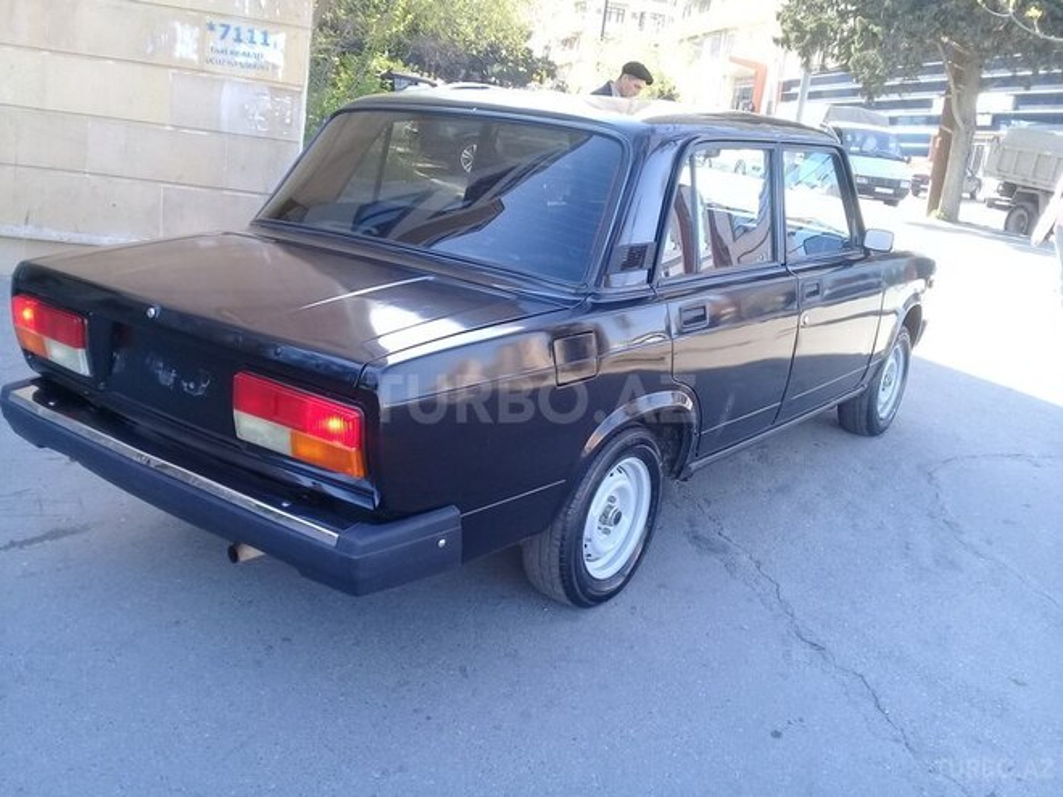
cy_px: 398
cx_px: 532
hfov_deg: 58.4
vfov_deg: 45.4
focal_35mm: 31
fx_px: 952
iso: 64
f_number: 2.2
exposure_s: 1/100
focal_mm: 3.3
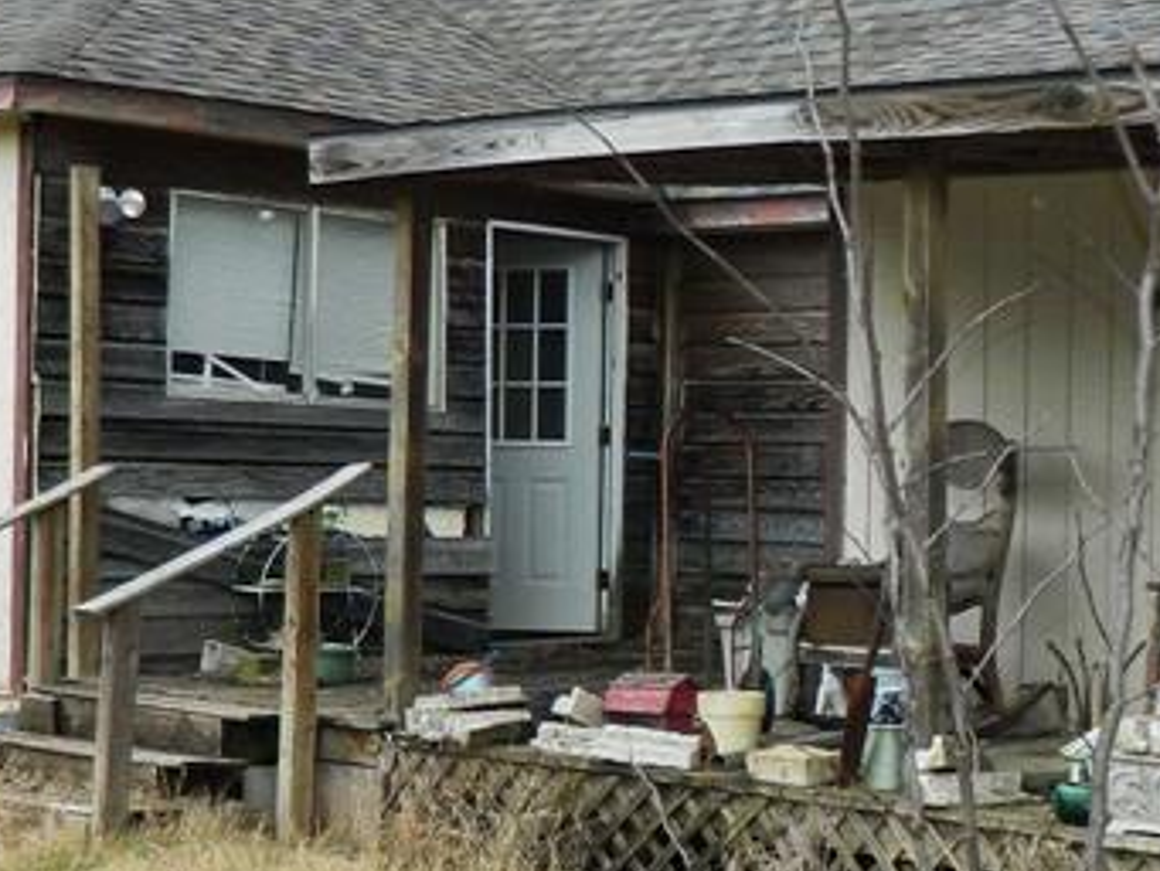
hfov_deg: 25.5
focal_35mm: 75
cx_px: 929
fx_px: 2514
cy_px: 405
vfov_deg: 19.6
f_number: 3.1
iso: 110
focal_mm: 4.5
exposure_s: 1/640
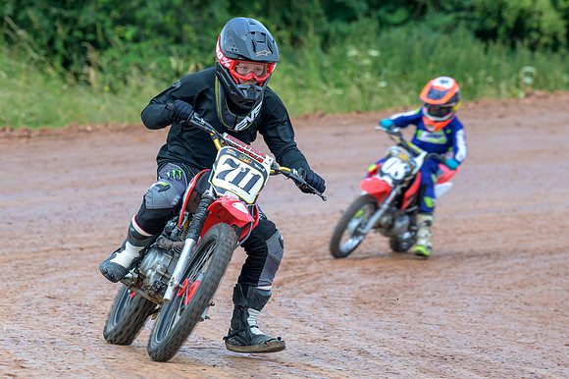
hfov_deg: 6.1
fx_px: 5367
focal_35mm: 340
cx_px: 305
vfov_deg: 4.0
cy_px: 202
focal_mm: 185
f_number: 5
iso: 180
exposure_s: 1/320
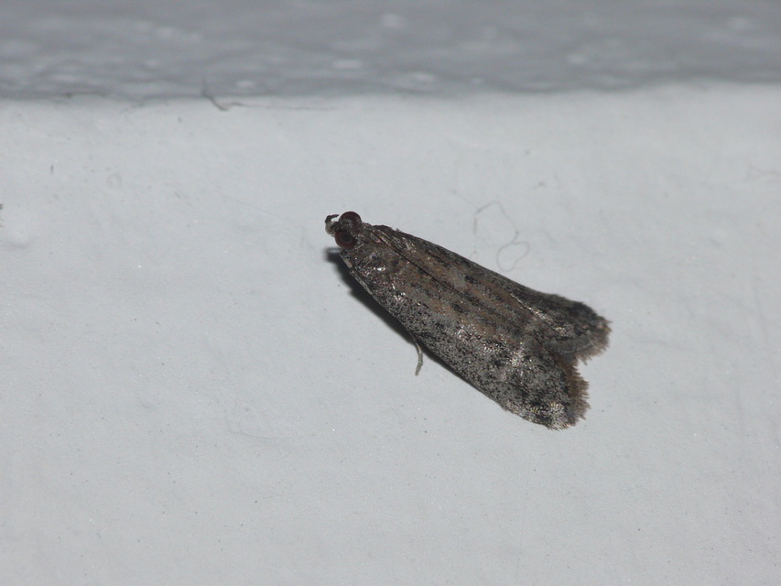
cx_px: 390
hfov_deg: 5.2
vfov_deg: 3.9
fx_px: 8642
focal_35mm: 383
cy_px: 293
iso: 200
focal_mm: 81
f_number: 11
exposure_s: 1/200
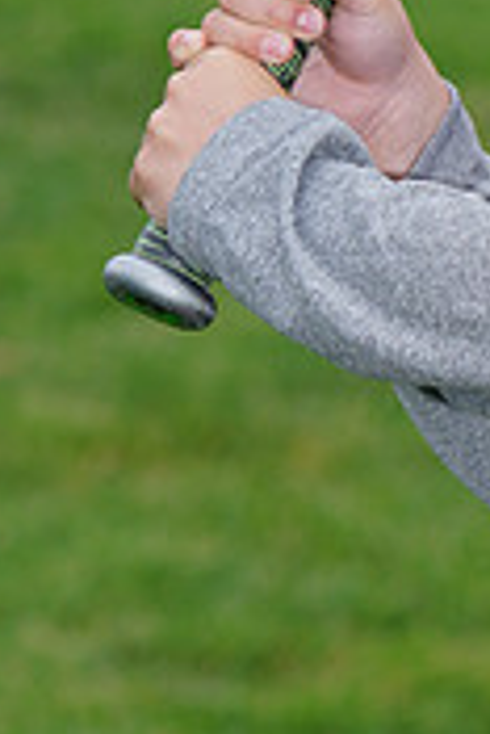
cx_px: 743
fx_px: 13509
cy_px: -260
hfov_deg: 2.1
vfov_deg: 3.1
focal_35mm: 663
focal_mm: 200
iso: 200
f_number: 8
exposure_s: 1/200
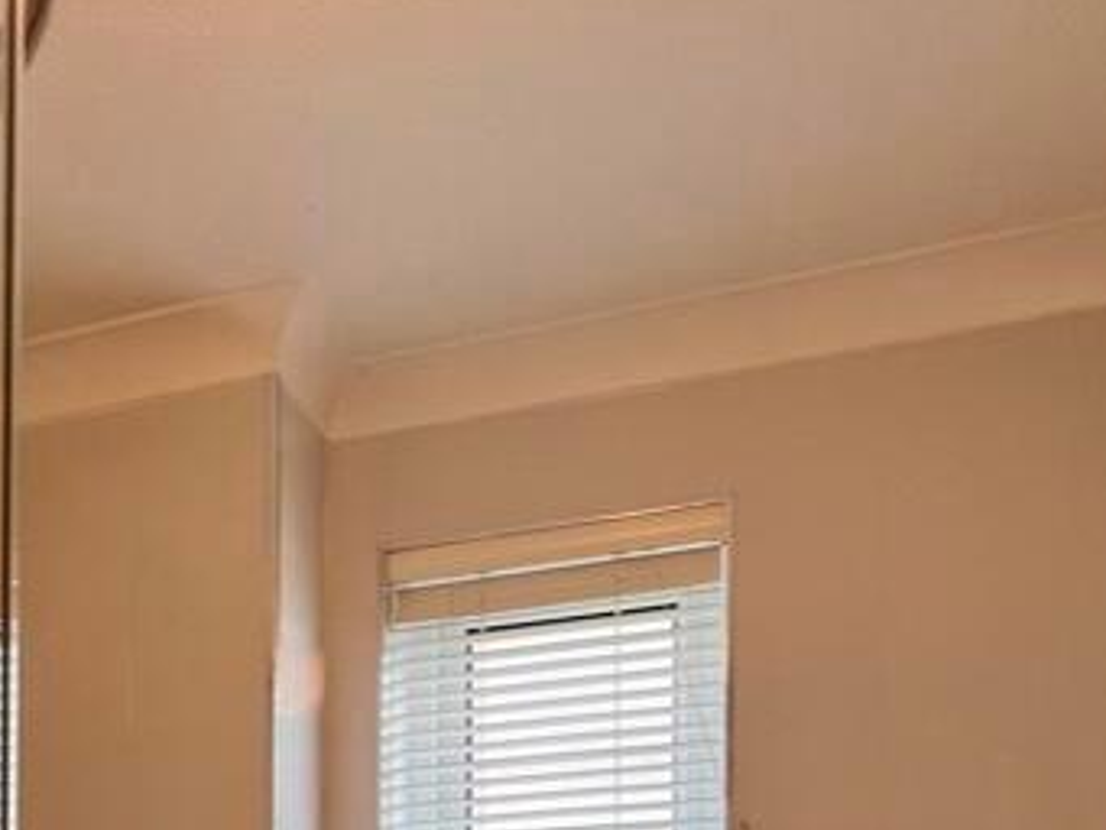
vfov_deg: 29.7
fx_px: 1247
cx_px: 324
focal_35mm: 39
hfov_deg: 46.7
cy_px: 1073
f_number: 1.8
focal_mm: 1.57
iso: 64
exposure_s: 1/100
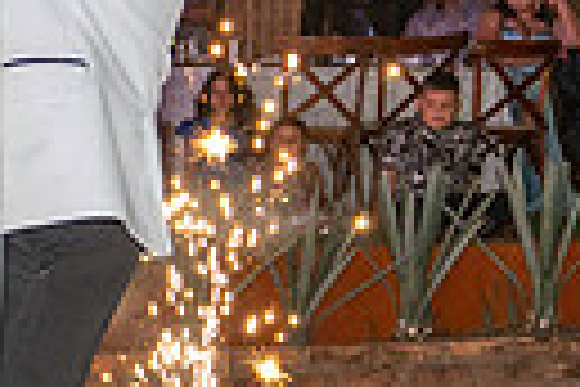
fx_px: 2626
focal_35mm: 163
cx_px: -342
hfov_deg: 11.9
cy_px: 325
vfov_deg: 8.4
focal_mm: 32
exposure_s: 1/160
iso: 2000
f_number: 4.2
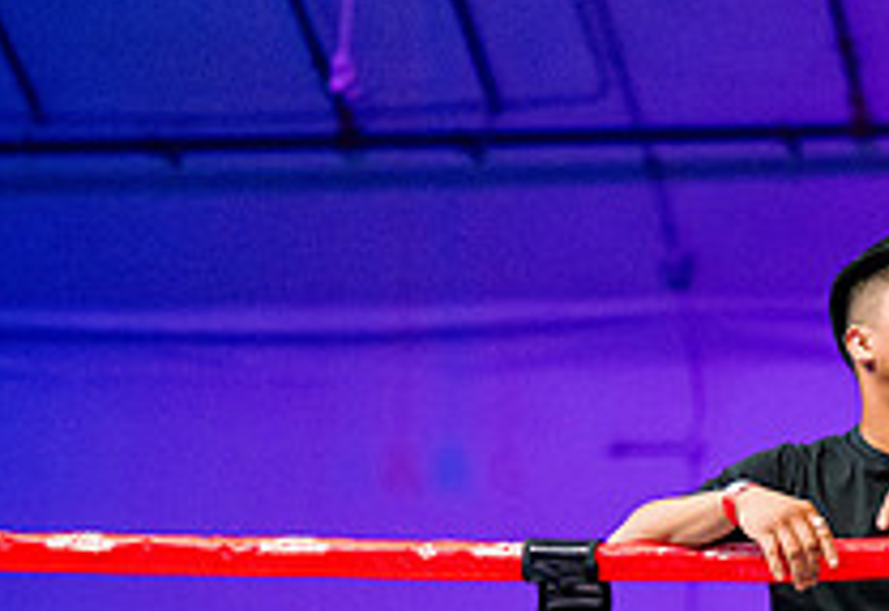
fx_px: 4064
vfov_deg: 8.6
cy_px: 432
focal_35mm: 163
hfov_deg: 12.3
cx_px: 933
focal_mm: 50
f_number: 1.4
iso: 6400
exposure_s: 1/1000
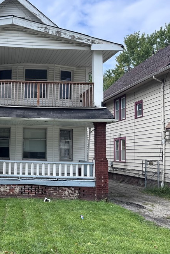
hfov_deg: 32.2
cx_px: 11
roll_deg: -1.7
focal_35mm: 39
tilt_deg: +4.9
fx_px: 276
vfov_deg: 49.5
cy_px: 131
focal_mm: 6.76
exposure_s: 1/1818
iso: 80
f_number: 1.78
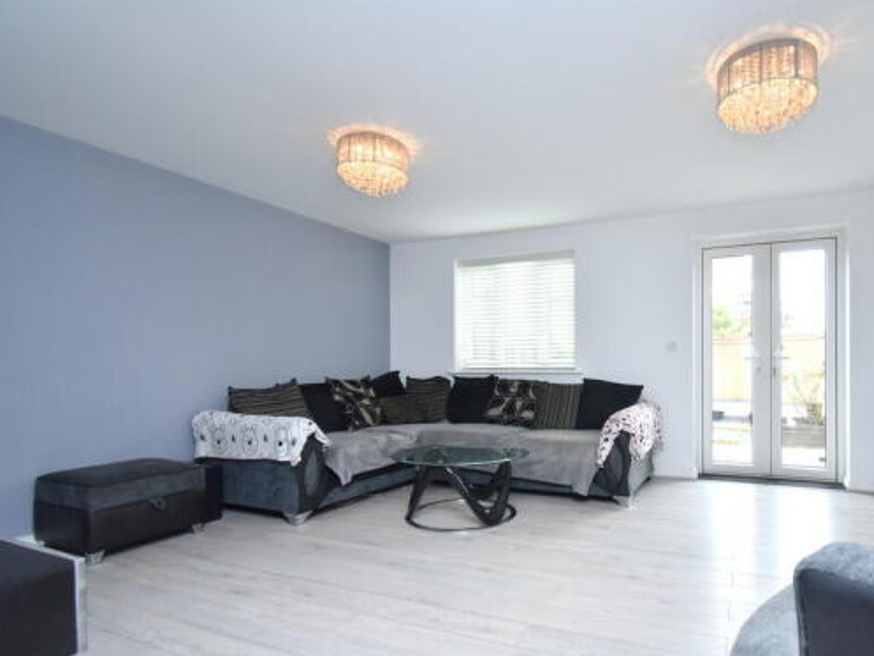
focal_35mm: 19
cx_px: 543
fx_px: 480
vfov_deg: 68.4
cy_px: 374
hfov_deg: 83.1
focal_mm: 10
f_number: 5
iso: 720
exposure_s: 1/200
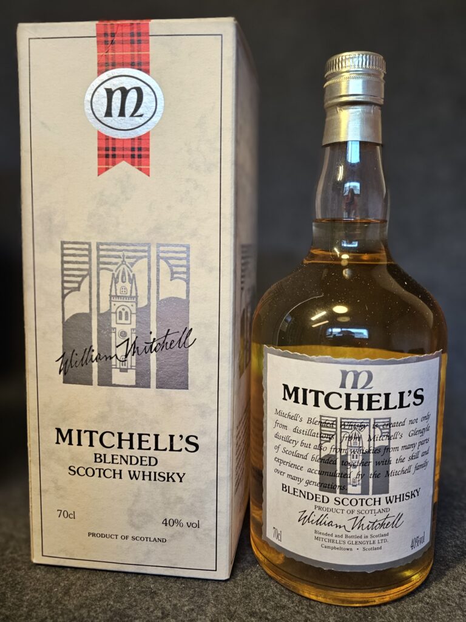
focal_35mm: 23
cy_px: 311
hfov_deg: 58.9
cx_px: 233
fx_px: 413
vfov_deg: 73.9
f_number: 1.7
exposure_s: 1/100
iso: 250
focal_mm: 6.3
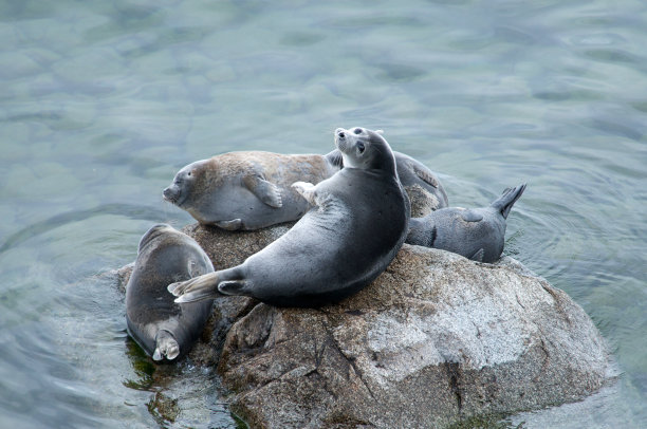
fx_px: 10766
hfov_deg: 3.4
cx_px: 324
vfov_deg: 2.3
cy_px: 214
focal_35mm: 600
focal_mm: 400
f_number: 6.3
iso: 400
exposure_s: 1/400
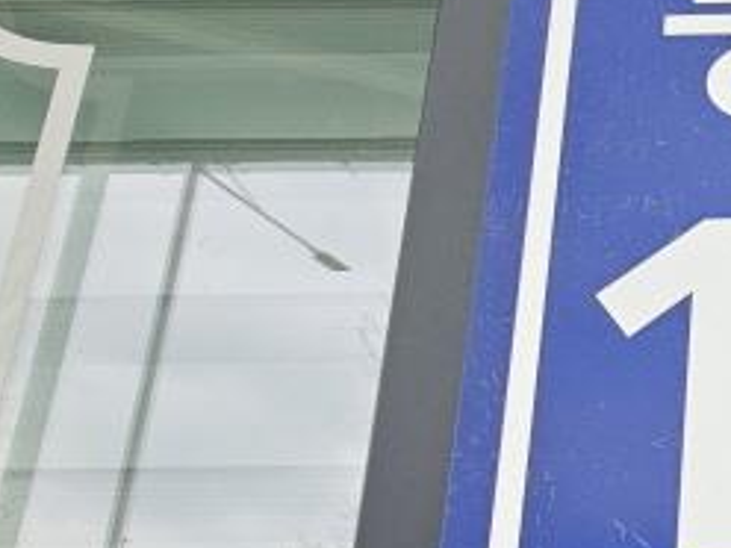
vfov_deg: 33.1
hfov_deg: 33.6
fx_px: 887
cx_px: 934
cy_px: 460
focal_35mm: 42
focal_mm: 2.2
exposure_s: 1/744
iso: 64
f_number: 2.2
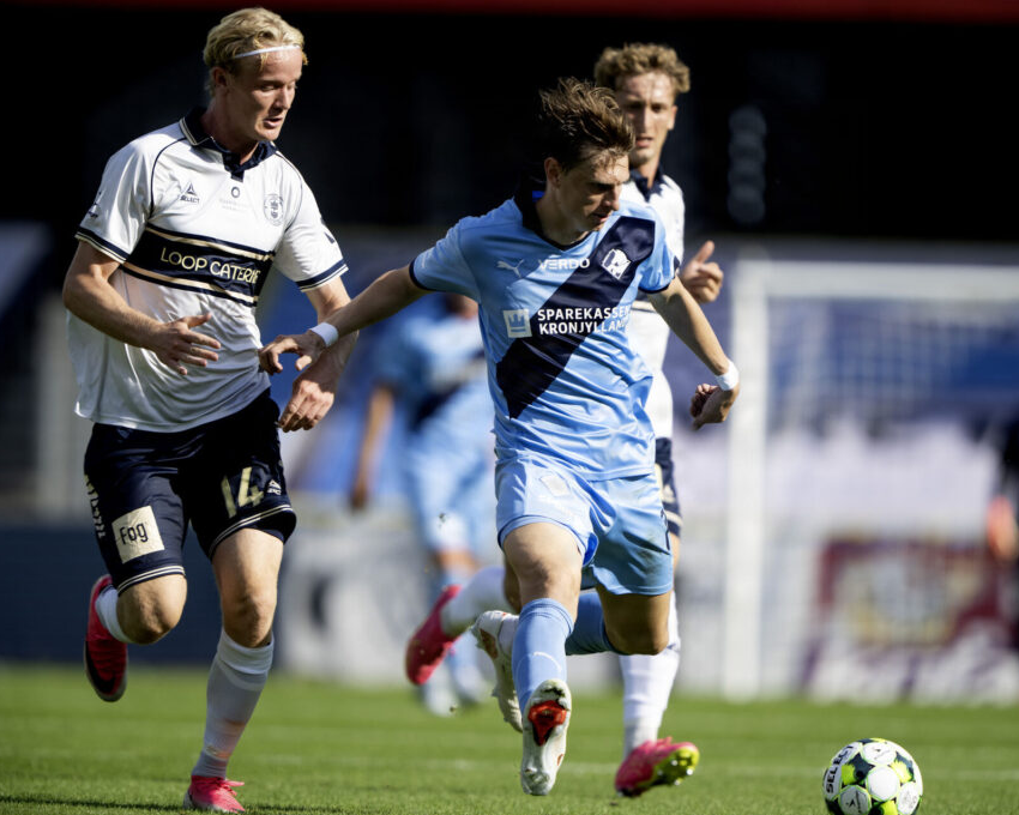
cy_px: 408
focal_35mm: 633
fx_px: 19090
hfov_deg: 3.1
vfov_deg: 2.4
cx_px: 561
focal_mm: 560
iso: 320
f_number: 4
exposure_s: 1/1600
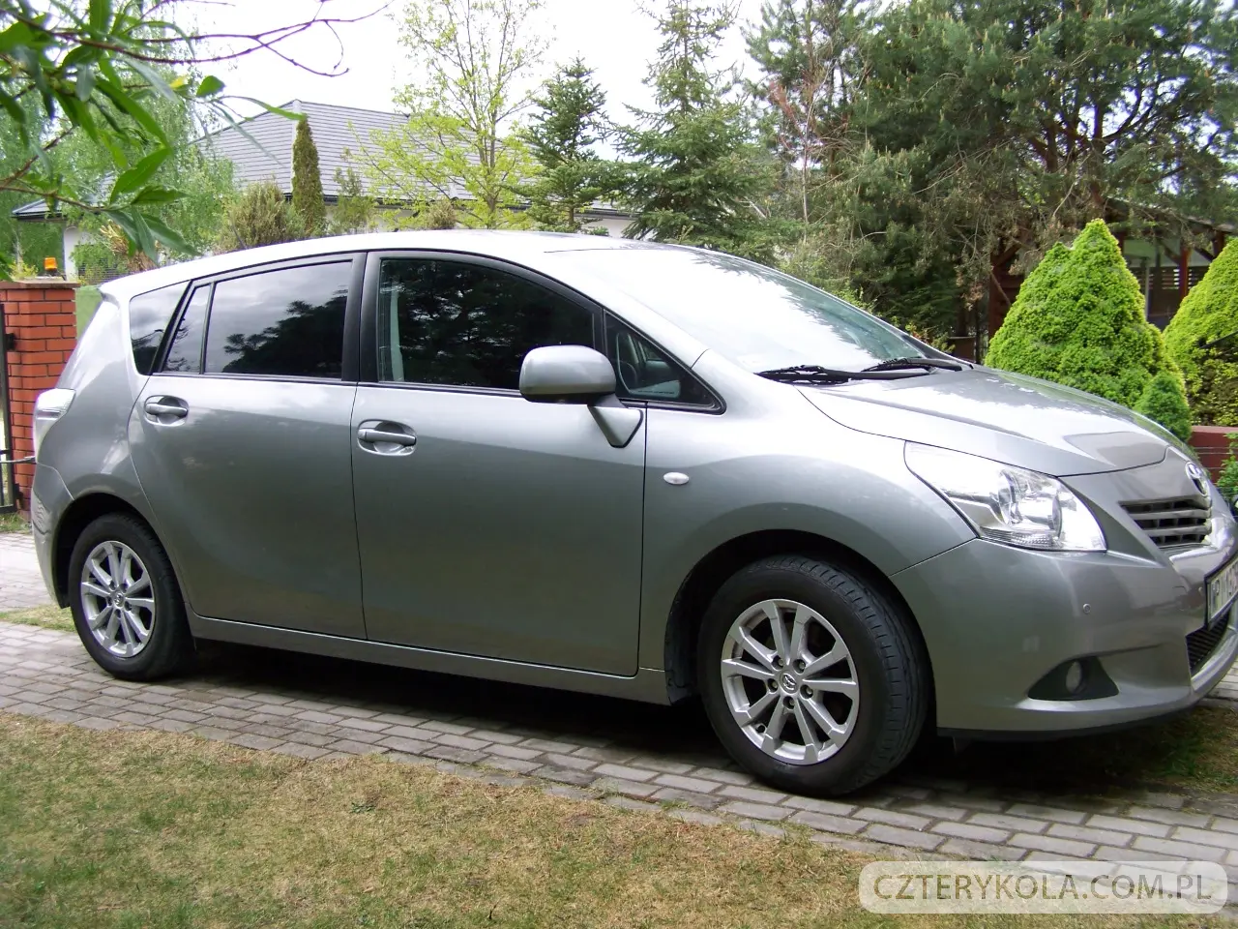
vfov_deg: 37.7
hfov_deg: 49.0
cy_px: 464
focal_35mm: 38
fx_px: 1359
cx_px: 619
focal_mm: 6.3
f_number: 2.8
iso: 64
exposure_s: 1/200
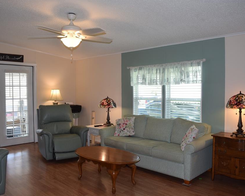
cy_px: 98
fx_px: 225
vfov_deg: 47.1
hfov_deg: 57.2
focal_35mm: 31
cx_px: 120
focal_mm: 18
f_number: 5.6
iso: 640
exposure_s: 1/125
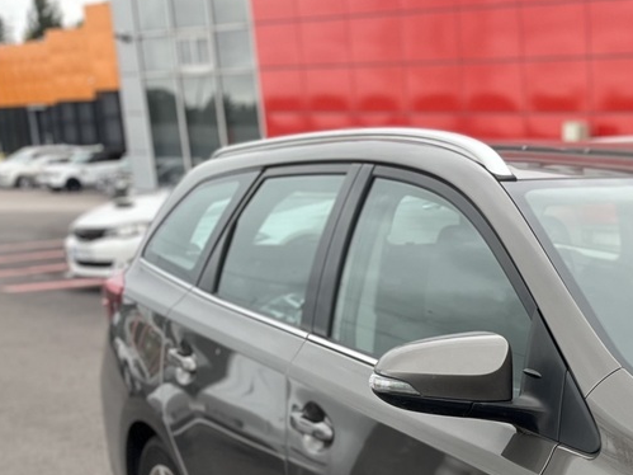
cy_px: 626
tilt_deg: -18.8
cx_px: 859
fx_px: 1371
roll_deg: -1.3
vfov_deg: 18.2
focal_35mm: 75
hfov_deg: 22.7
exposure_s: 1/592
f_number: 1.6
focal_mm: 5.1
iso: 50
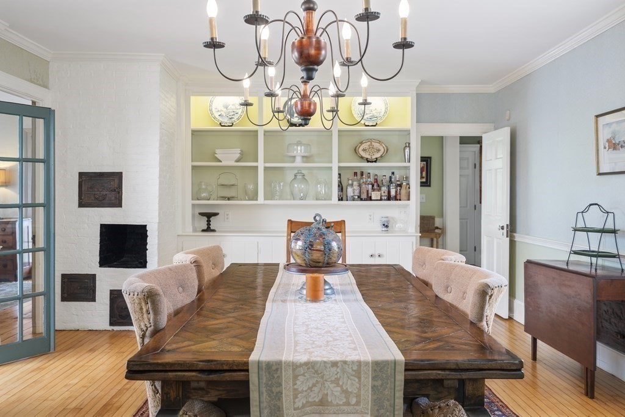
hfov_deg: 57.2
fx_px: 573
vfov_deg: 40.0
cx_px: 312
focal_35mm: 33
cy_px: 208
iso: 320
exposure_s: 1/10
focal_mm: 33
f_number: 5.6
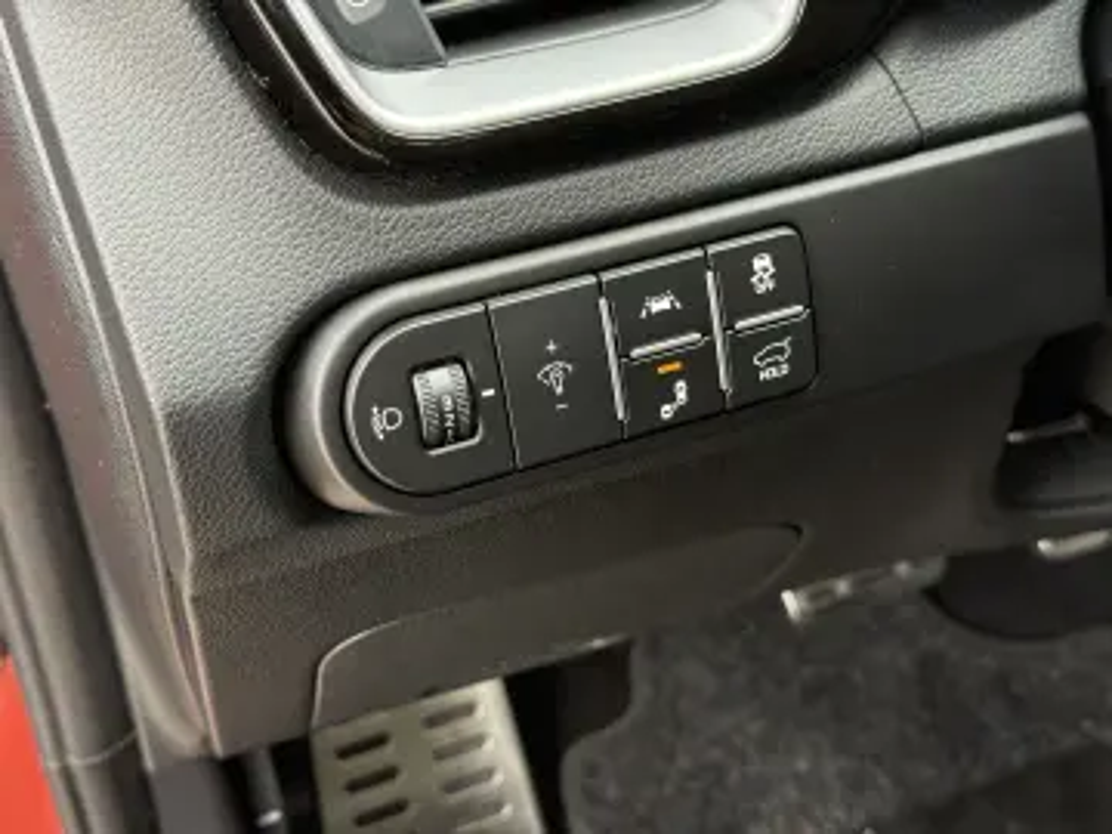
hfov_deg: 39.7
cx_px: 556
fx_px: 1542
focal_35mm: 48
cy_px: 417
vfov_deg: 30.3
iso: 160
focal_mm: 6.76
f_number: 1.78
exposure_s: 1/127
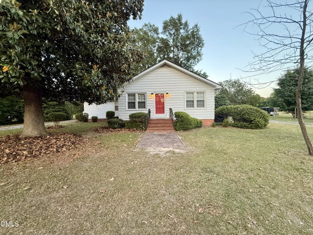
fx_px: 127
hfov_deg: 102.1
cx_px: 156
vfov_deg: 85.7
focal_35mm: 14
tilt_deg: -2.4
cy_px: 118
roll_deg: +0.6
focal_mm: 2.22
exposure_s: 1/99
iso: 200
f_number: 2.2
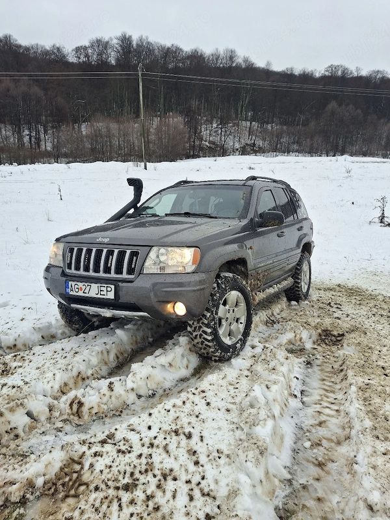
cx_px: 195
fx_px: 376
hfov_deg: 54.9
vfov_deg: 69.4
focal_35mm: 25
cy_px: 260
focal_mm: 4.69
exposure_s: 1/312
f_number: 1.8
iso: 25
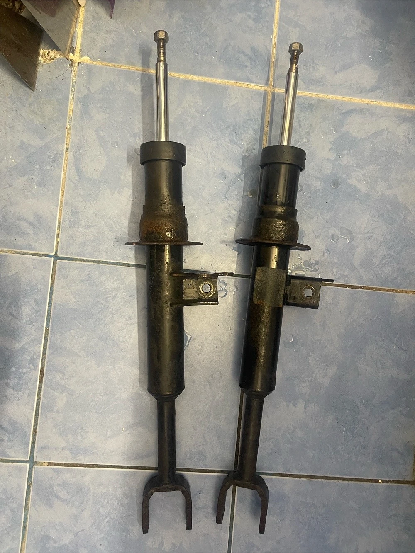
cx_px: 208
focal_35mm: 25
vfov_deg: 69.4
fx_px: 400
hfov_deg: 54.9
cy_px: 276
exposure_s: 1/60
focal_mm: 5.1
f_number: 1.6
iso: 500
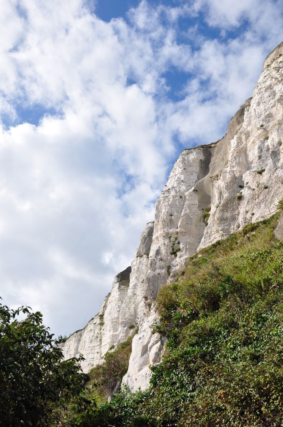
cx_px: 142
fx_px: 426
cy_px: 214
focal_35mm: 36
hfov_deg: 36.8
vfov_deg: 53.2
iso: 200
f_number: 10
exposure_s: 1/320
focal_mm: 24
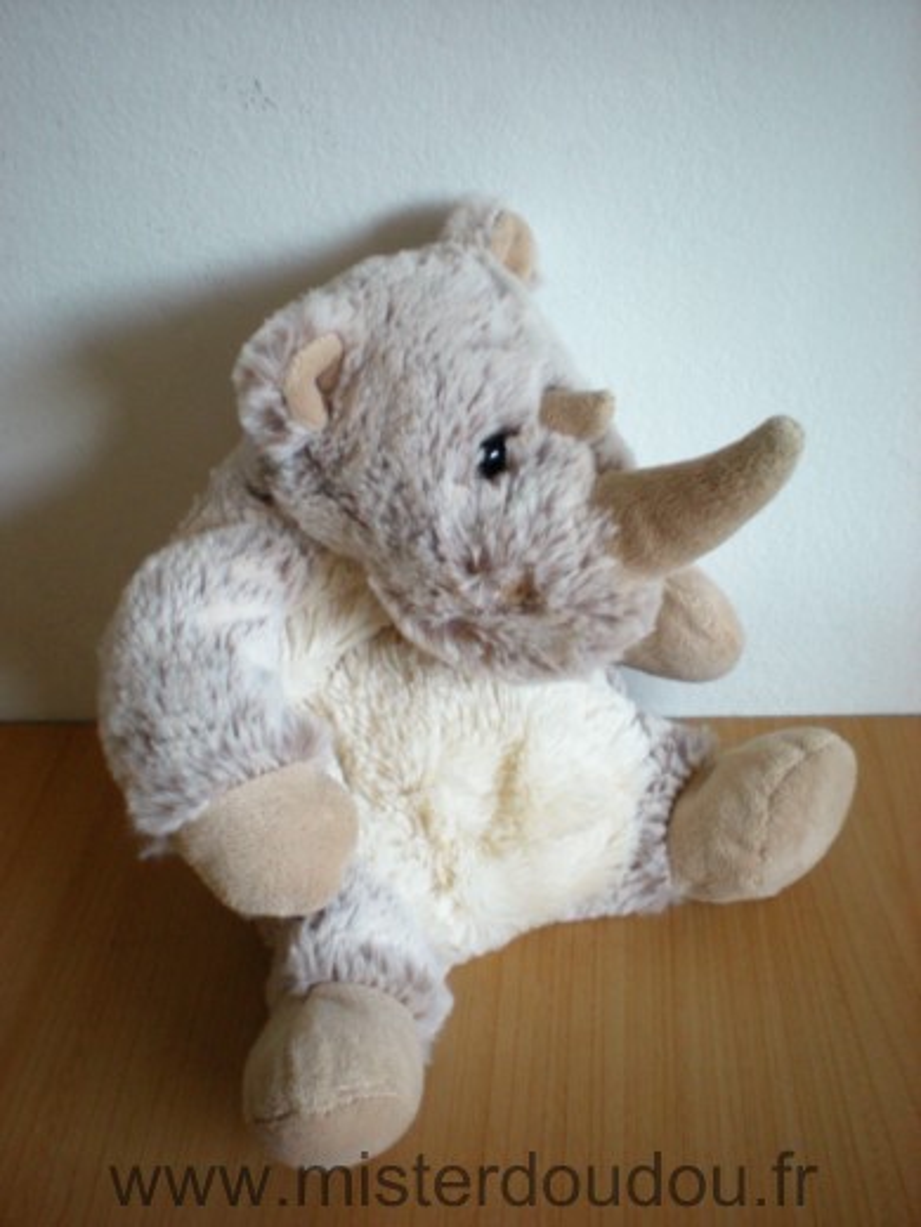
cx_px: 460
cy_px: 614
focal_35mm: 38
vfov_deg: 49.0
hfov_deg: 37.7
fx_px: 1348
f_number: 3.1
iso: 200
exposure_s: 1/24
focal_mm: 6.3
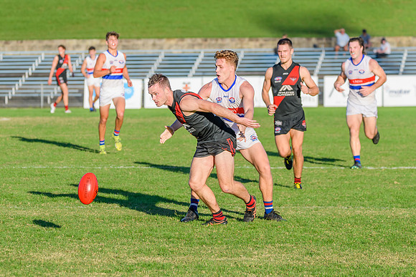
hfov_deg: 7.4
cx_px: 157
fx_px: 3230
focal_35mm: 279
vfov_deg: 4.9
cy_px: 168
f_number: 7.1
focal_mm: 210
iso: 800
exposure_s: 1/2000
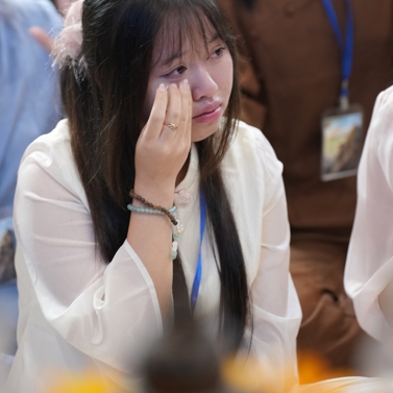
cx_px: 175
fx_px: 2543
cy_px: 102
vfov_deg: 8.8
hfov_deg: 8.8
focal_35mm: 198
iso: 2500
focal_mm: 135
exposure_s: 1/80
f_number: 3.2
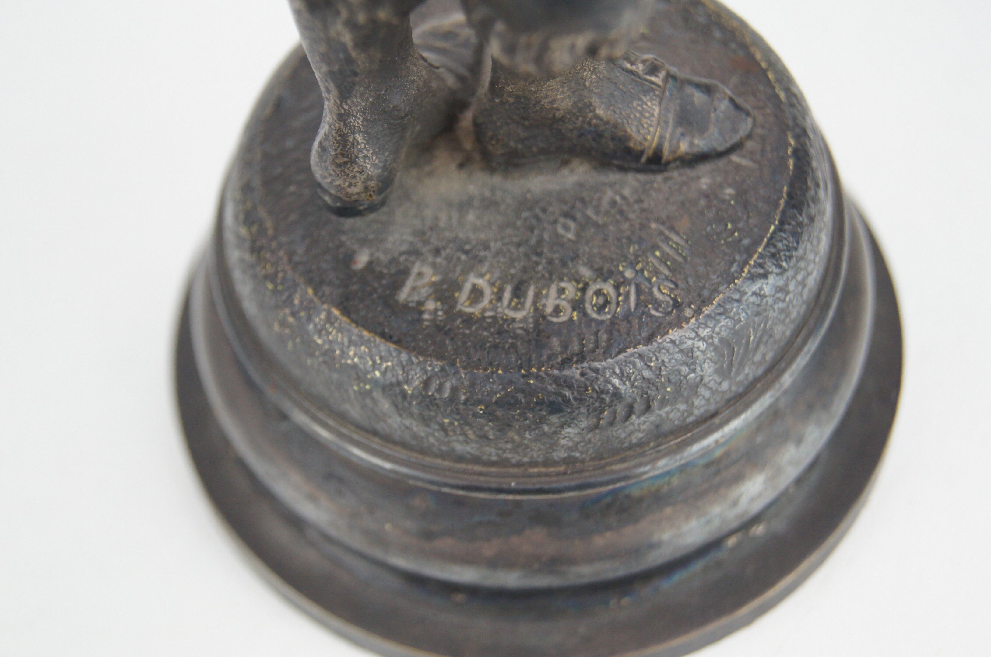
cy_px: 328
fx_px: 2268
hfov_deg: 24.7
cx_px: 496
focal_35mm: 82
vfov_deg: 16.5
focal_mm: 55
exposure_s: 1/160
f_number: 5.6
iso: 640
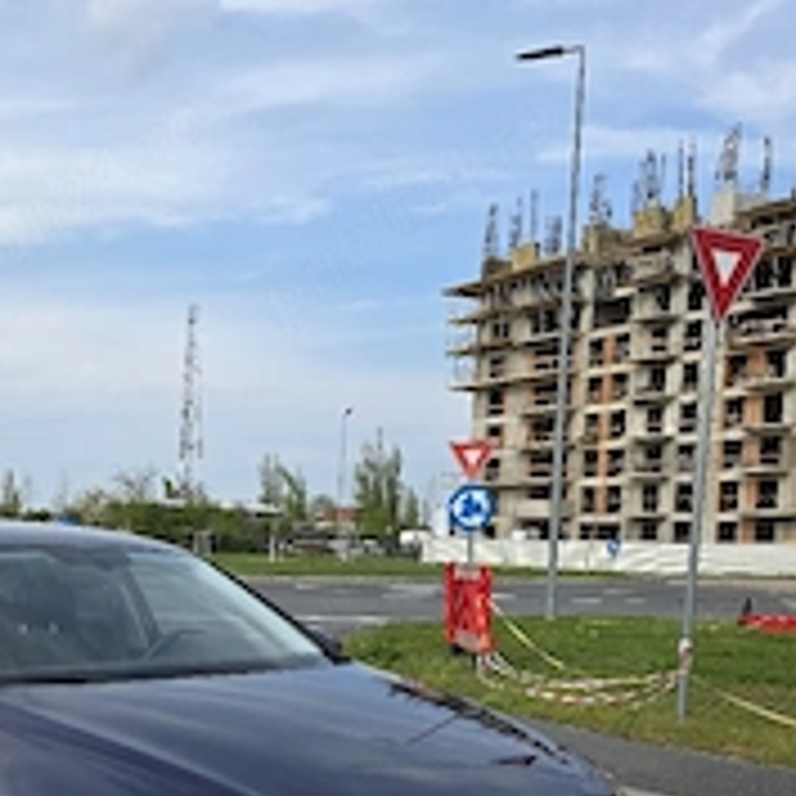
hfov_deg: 35.5
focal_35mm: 46
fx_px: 1197
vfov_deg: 35.8
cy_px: 616
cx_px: 148
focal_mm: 6.3
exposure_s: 1/5000
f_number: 1.7
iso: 80
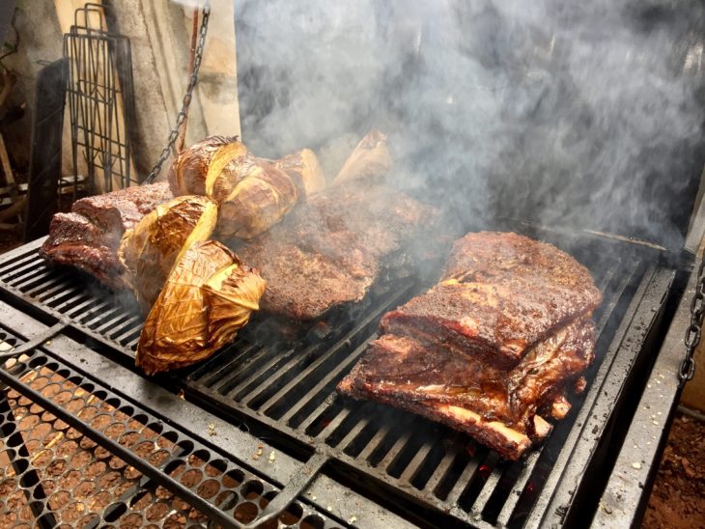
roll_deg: +0.9
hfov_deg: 61.6
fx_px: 591
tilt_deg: -30.9
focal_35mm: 29
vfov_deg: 48.3
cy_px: 264
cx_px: 352
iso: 40
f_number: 2.2
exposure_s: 1/120
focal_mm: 4.15
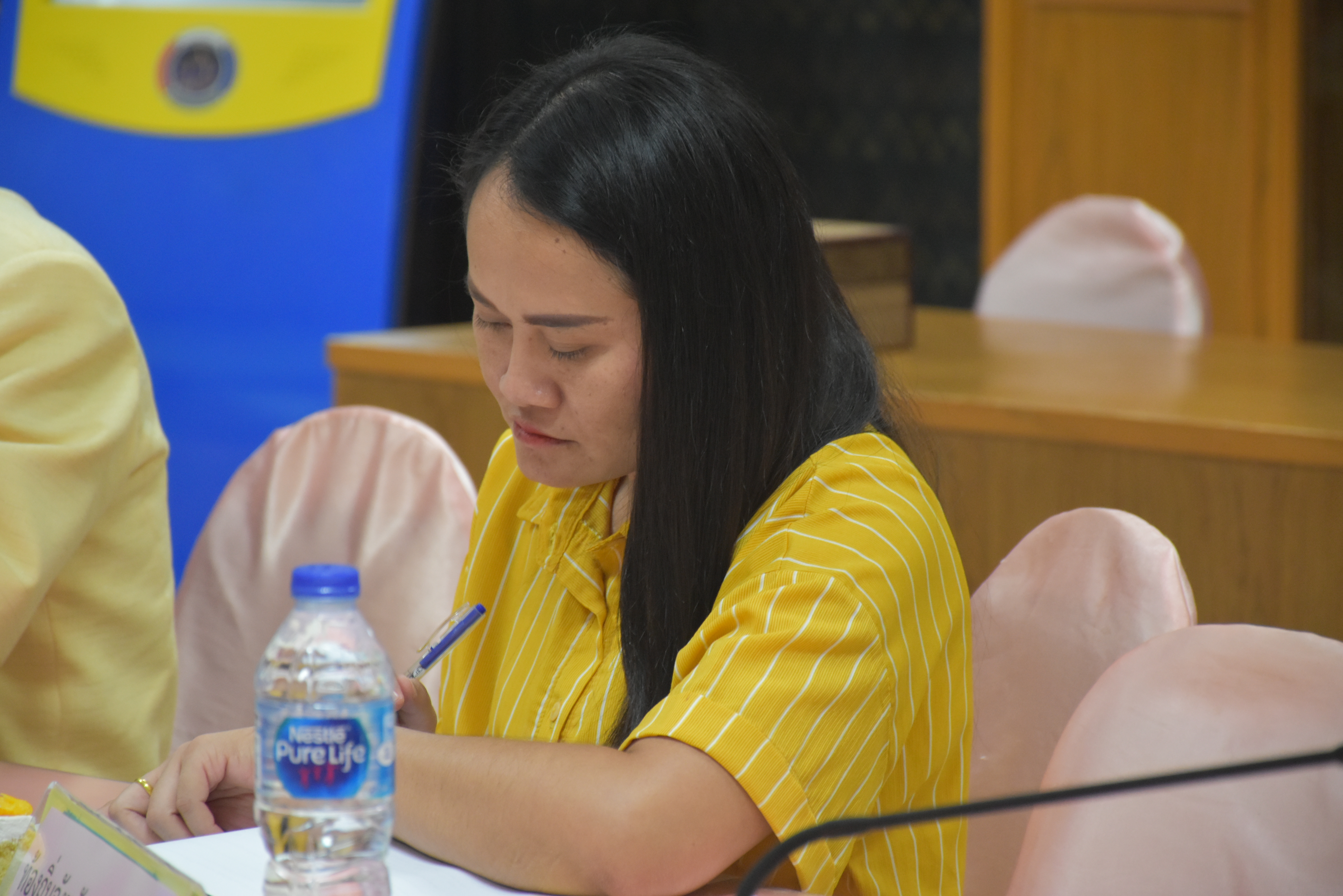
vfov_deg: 7.0
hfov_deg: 10.5
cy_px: 448
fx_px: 7274
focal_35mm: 195
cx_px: 672
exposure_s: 1/60
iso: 2000
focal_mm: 130
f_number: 5.6
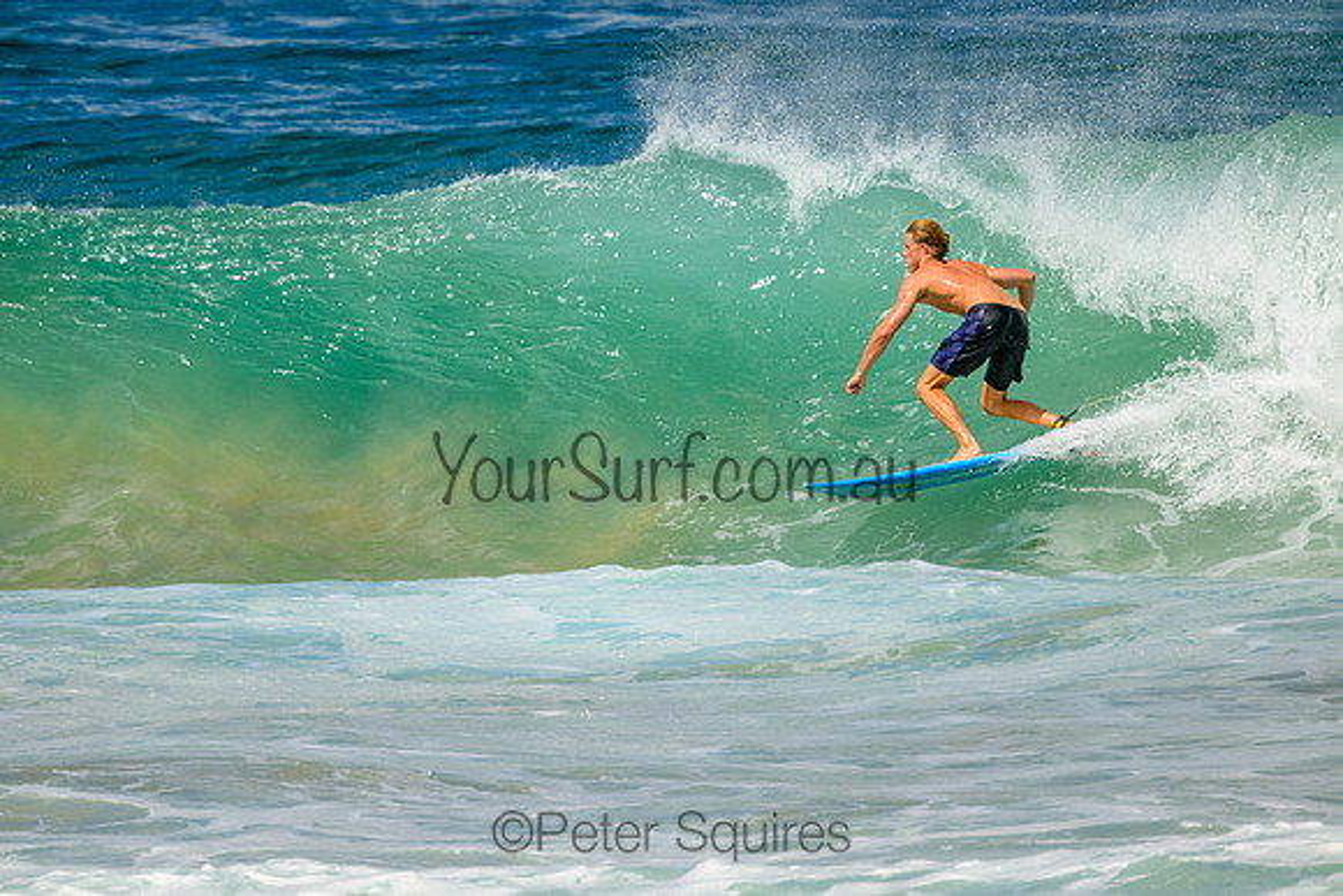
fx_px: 29850
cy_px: 448
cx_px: 672
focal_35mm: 800
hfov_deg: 2.6
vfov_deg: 1.7
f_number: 11
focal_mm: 800
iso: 640
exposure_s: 1/2000
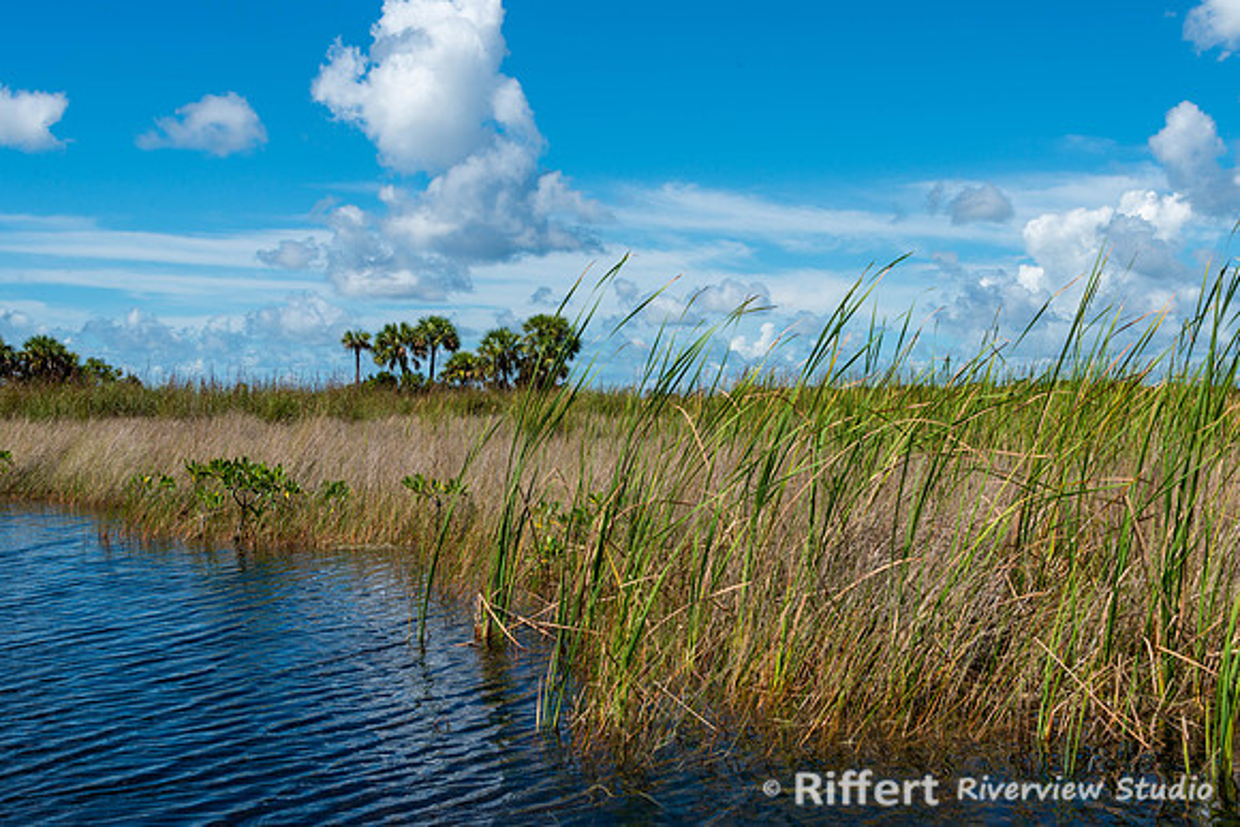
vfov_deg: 28.8
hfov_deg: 42.2
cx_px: 620
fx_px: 1608
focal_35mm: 47
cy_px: 414
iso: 100
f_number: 11
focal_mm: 45
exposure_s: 1/200
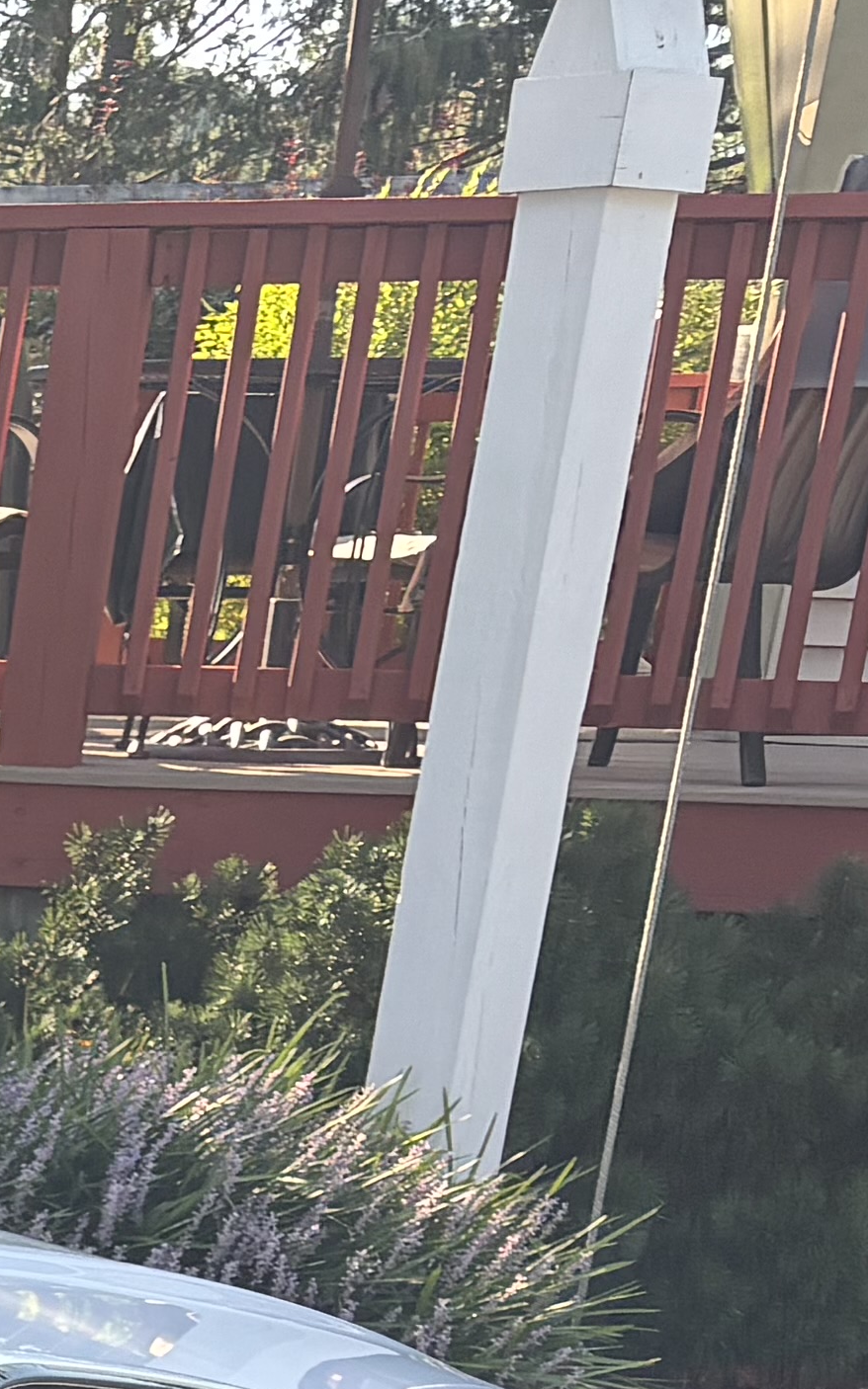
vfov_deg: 16.8
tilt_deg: -18.9
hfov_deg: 9.7
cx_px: -1489
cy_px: 2097
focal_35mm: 112
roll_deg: -1.9
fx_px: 4242
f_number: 1.6
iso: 50
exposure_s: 1/458
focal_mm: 5.96
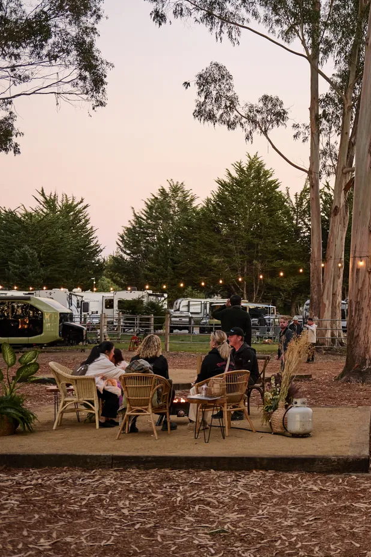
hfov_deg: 24.7
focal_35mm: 53
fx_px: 819
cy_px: 279
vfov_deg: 37.5
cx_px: 344
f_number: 3.2
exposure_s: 1/125
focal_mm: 35
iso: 1600
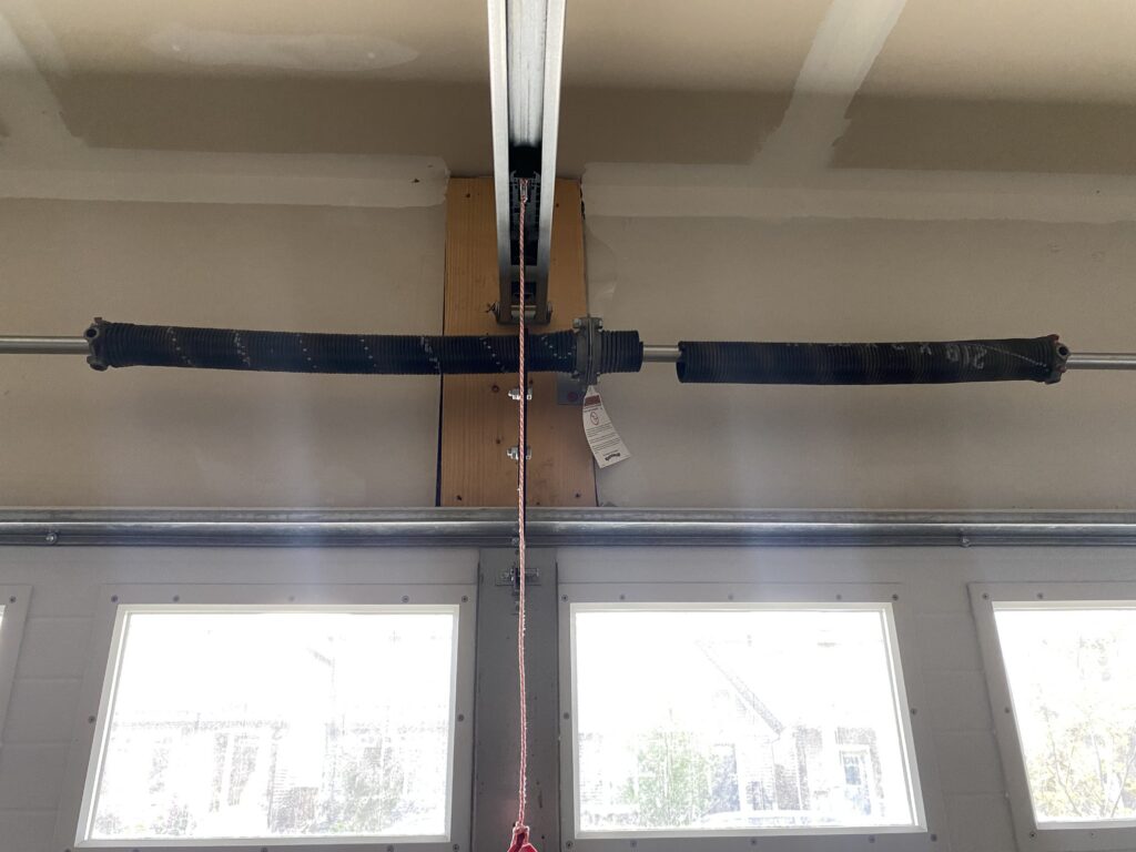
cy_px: 426
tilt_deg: +21.2
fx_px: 853
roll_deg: +1.3
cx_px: 568
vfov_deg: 53.1
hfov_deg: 67.3
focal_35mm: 26
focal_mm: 4.25
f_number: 1.8
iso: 160
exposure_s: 1/60
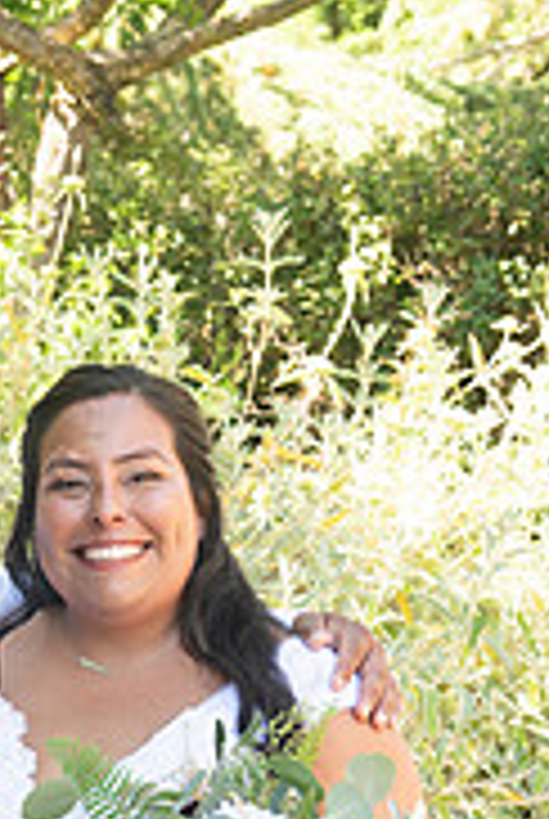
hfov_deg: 12.2
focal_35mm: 111
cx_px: -45
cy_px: 734
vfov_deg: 18.1
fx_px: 2529
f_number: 4.5
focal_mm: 45
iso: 640
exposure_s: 1/250
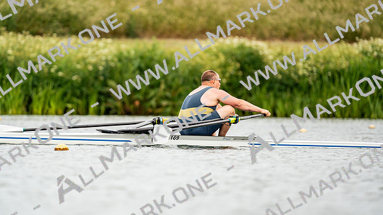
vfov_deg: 1.9
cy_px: 102
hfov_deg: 3.4
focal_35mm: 631
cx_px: 192
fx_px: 6408
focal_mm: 600
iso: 500
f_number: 6.3
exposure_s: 1/2000
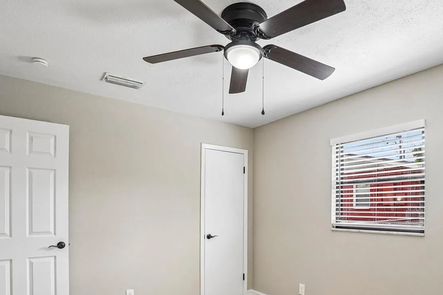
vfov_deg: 55.1
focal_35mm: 22
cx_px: 244
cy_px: 212
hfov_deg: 78.3
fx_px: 271
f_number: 8
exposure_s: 1/30
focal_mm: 10
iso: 400
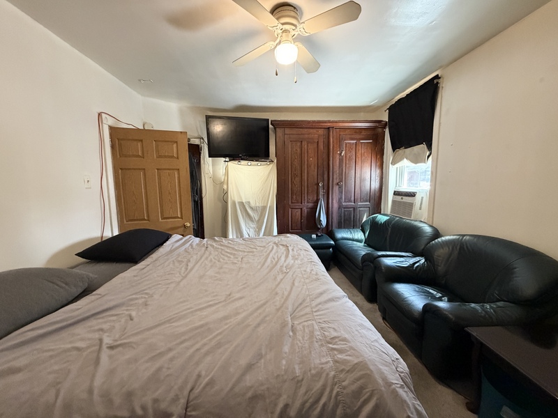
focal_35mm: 14
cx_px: 279
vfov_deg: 85.7
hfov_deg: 102.1
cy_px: 209
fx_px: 226
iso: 500
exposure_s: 1/60
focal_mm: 2.22
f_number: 2.2
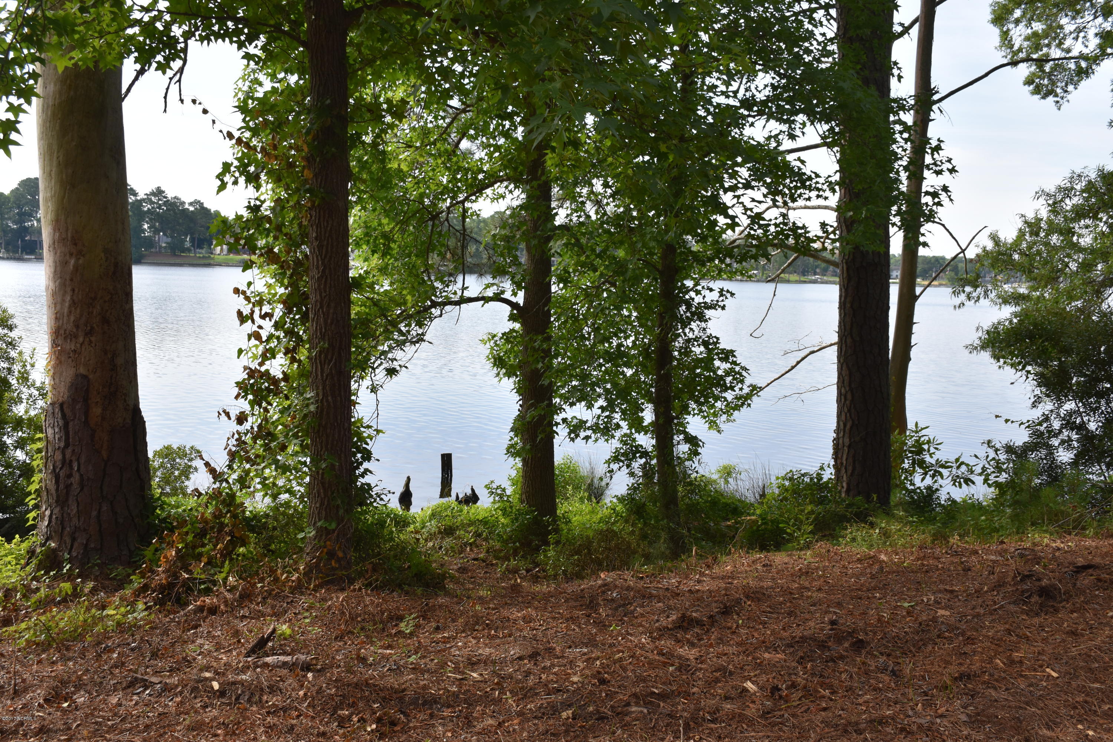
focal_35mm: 36
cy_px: 371
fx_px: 1113
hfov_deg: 53.1
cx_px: 556
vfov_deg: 36.9
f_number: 9
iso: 200
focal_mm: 24
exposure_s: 1/320
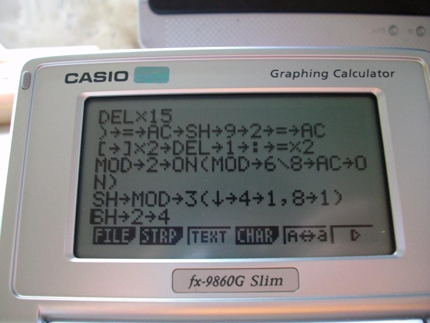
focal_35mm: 32
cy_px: 162
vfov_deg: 44.2
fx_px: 398
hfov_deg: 56.8
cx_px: 215
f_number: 2.9
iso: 200
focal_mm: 5.7
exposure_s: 1/24.2
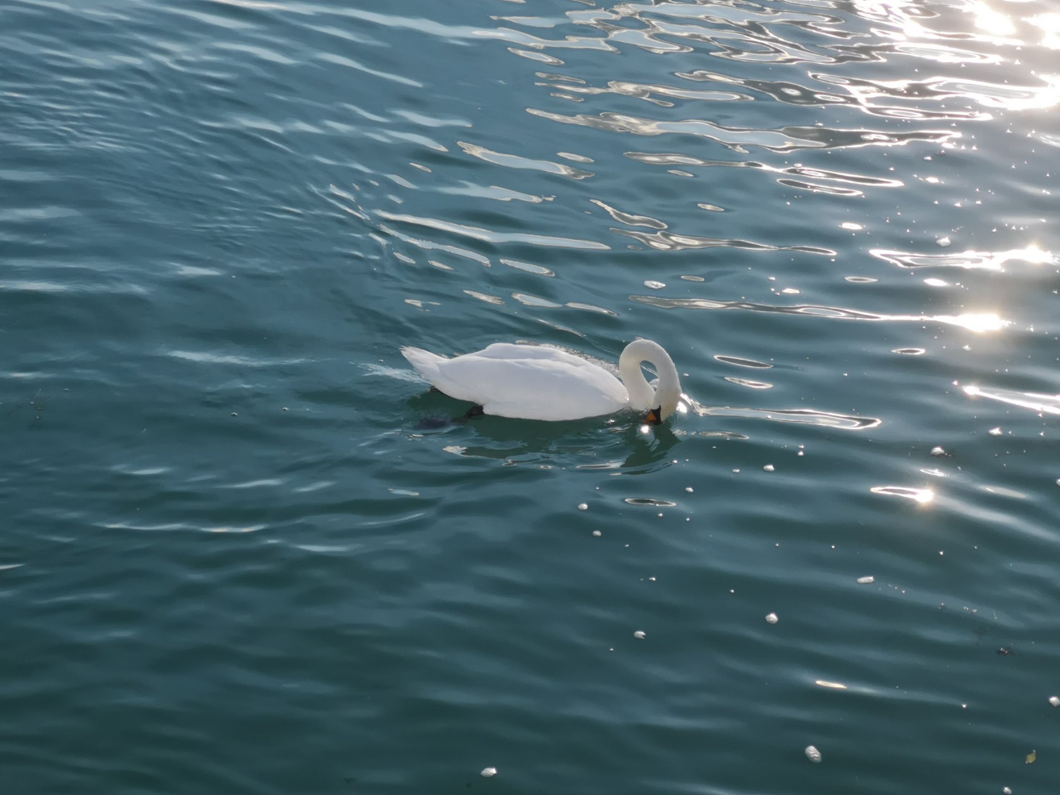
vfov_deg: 16.1
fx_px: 2817
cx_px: 517
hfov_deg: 21.3
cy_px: 347
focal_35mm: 92
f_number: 2.4
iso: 50
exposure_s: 1/1074
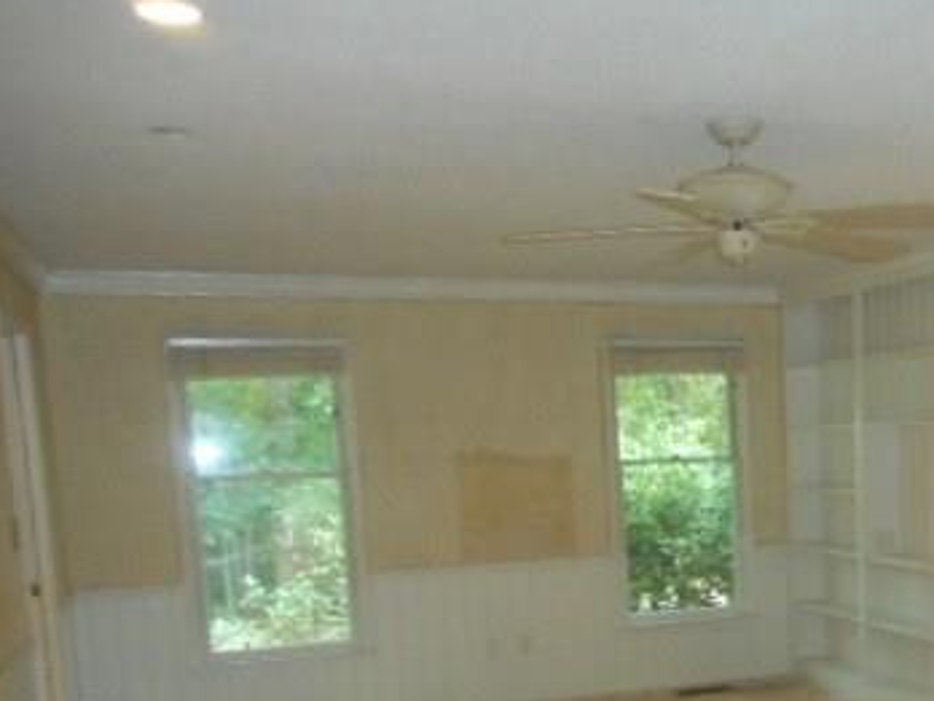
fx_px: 1241
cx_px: 808
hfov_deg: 38.9
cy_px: 618
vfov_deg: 30.3
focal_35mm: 46
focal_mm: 4.5
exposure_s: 1/25
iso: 560
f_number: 3.7
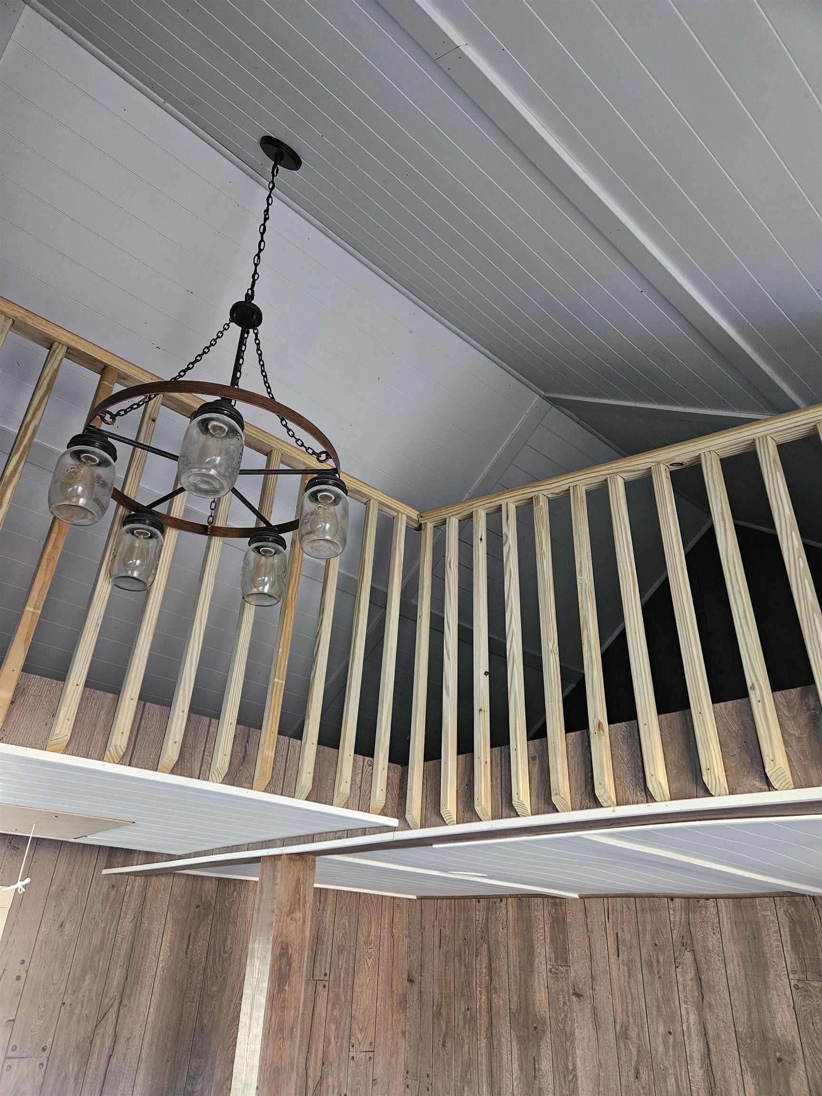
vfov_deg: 73.9
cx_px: 411
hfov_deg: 58.9
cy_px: 548
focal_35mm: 23
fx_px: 728
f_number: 1.8
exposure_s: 1/40
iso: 640
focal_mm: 5.4
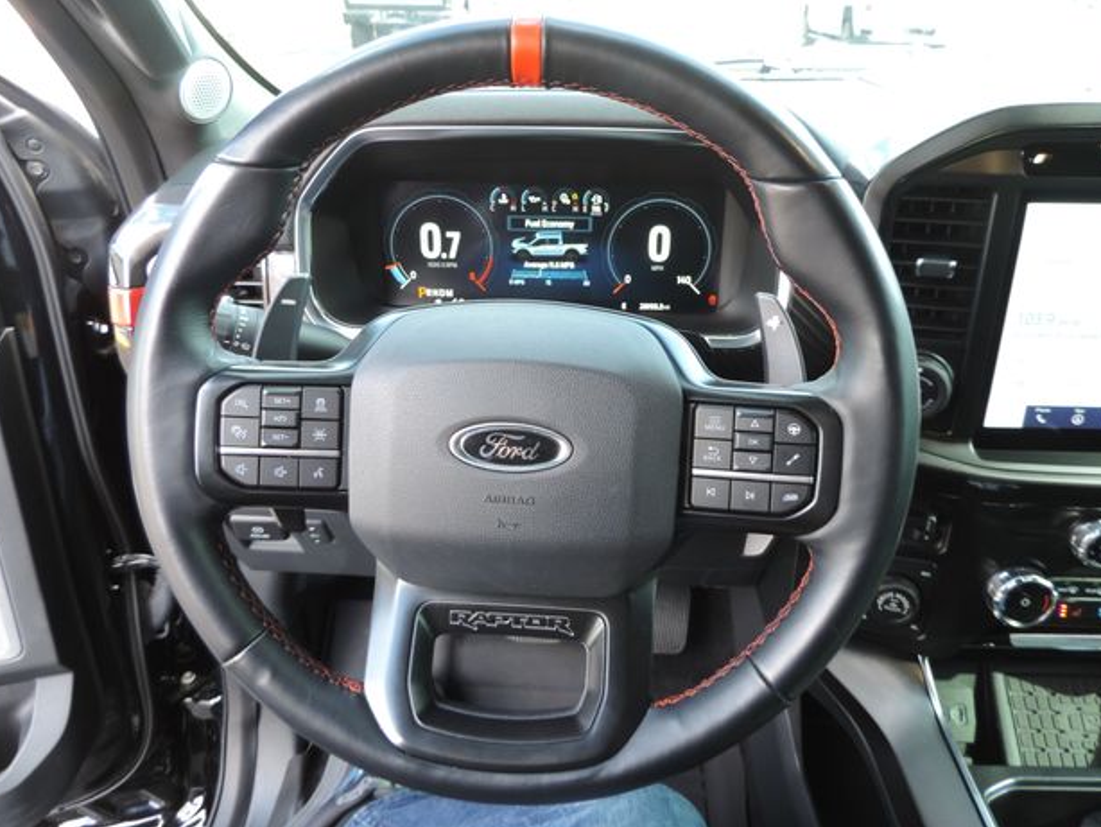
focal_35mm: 25
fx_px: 795
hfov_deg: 69.4
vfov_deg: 54.9
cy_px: 398
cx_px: 550
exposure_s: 1/30
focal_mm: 4.3
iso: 160
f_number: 3
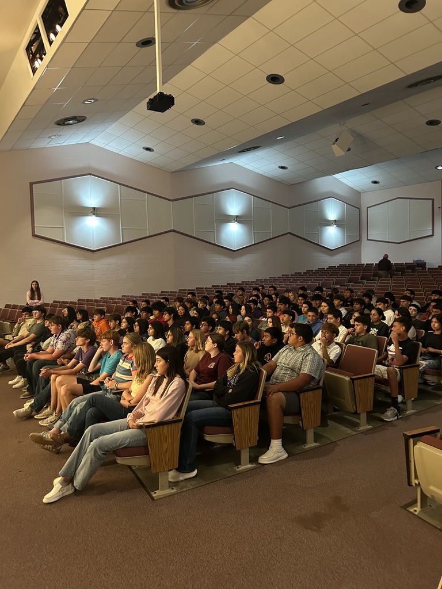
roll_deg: +1.5
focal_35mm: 26
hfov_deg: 53.1
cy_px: 294
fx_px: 443
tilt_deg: -2.9
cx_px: 221
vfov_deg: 67.3
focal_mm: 5.7
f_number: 1.5
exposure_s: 1/38
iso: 640
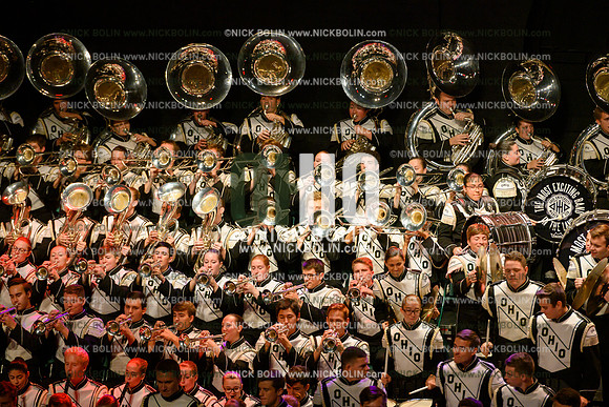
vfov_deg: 6.9
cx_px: 304
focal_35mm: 200
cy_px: 204
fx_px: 3384
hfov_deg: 10.3
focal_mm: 200
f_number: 4
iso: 5000
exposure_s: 1/500
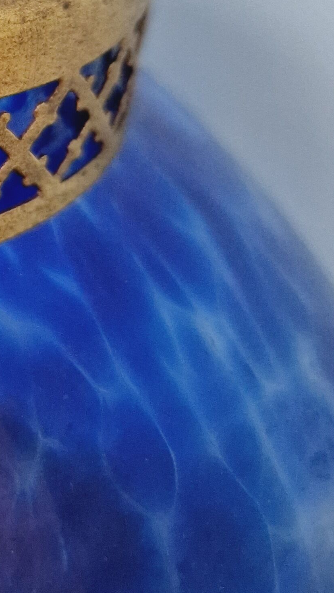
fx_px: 1071
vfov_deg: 29.7
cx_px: -243
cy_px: 55
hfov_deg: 15.5
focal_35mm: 68
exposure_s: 1/100
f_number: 1.8
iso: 500
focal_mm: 5.4
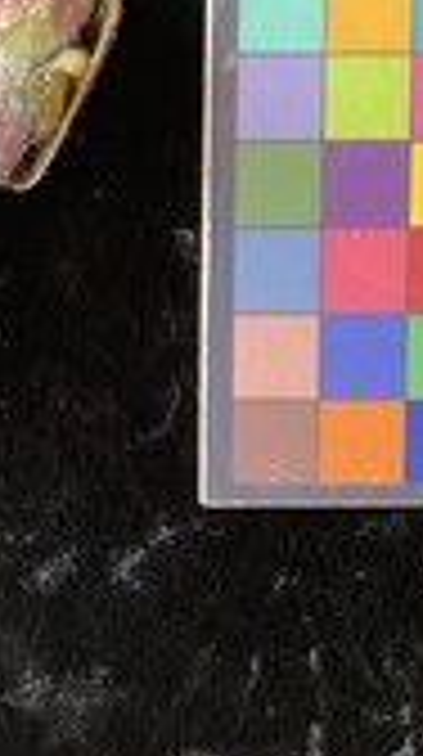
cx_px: -166
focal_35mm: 66
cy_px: 254
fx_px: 1321
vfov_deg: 31.7
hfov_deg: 16.9
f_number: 1.8
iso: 80
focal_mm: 3
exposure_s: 1/60
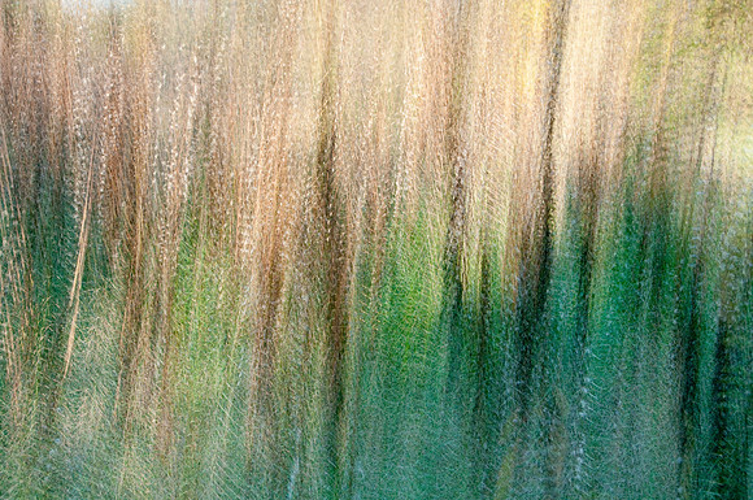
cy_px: 250
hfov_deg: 30.6
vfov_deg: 20.6
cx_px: 376
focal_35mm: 66
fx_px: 1379
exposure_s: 1/500
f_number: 8
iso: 400
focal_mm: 44
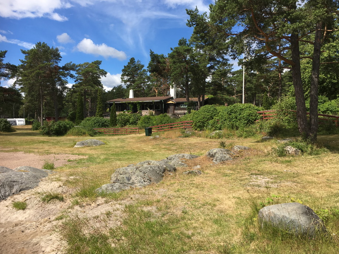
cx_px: 165
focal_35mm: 30
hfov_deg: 60.0
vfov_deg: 46.8
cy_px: 126
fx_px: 294
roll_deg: -0.4
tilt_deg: +0.1
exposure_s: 1/1876
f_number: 2.2
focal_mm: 4.15
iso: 25
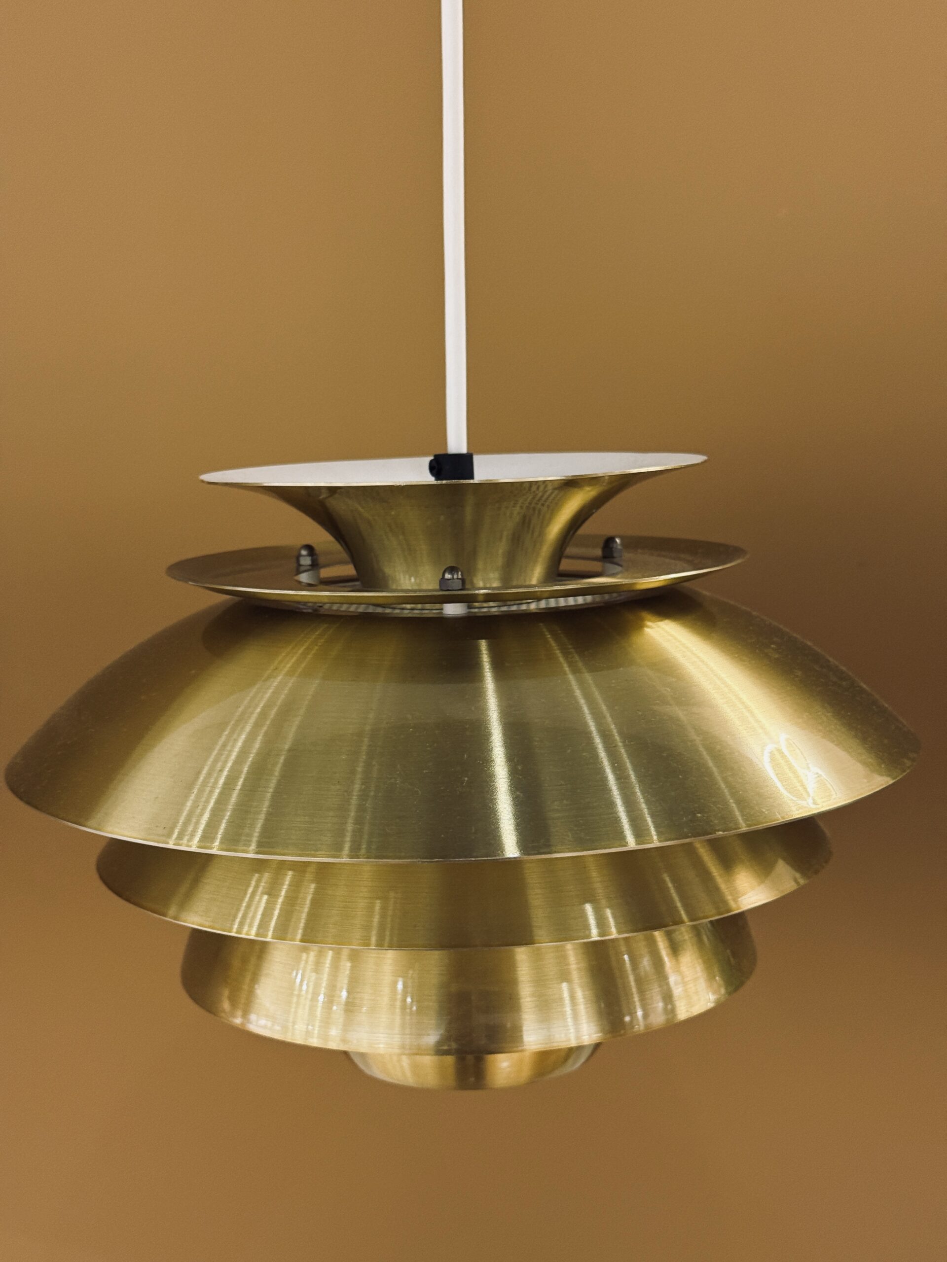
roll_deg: +0.3
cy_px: 631
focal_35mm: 48
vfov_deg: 39.7
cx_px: 474
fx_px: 1751
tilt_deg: -8.6
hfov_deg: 30.3
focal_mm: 6.76
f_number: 1.78
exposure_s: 1/100
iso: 320
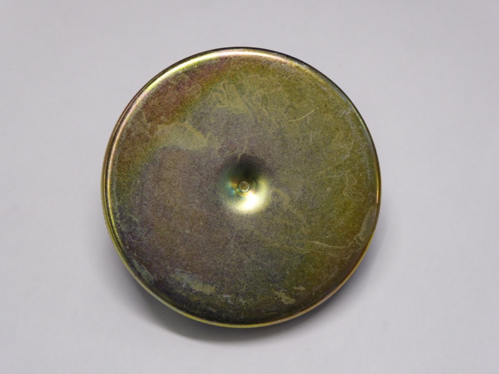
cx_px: 250
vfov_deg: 19.6
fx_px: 1081
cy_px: 187
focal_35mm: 75
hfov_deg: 26.0
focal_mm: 12.5
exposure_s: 1/50
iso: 400
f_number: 4.5
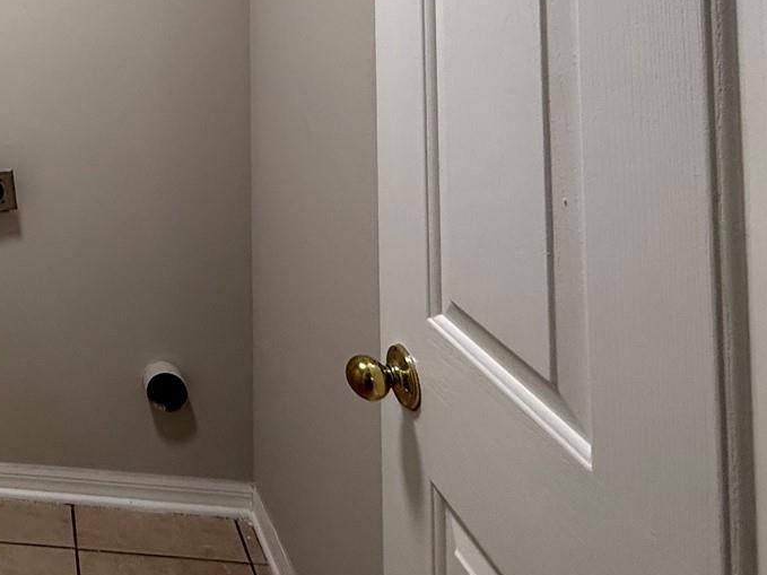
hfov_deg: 44.5
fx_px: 731
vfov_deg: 35.1
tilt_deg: +3.6
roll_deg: -0.1
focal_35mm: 33
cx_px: -45
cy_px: -95
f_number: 2.2
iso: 200
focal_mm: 2.22
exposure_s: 1/120
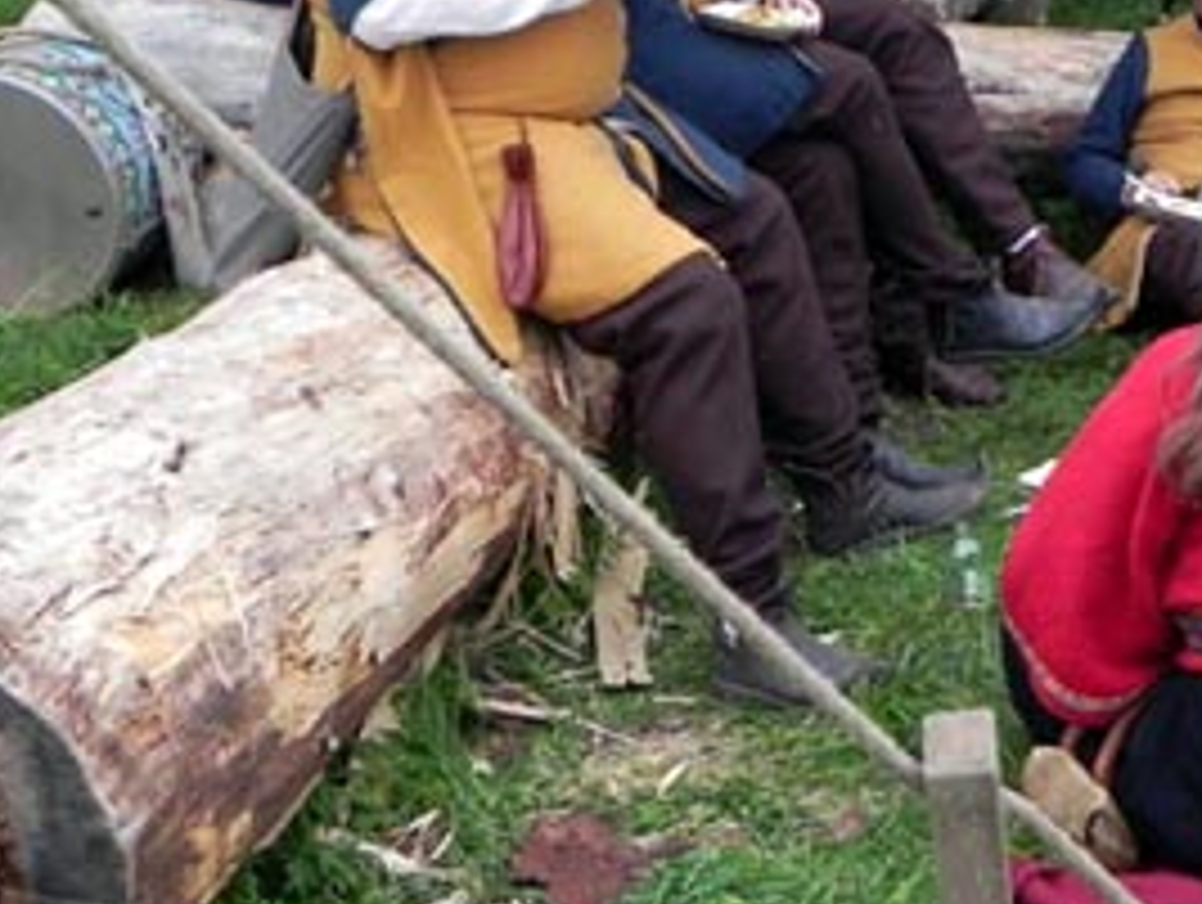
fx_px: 2886
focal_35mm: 83
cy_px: 328
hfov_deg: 23.1
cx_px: 1031
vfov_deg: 17.8
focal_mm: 6.6
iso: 160
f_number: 3.2
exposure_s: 1/58.2
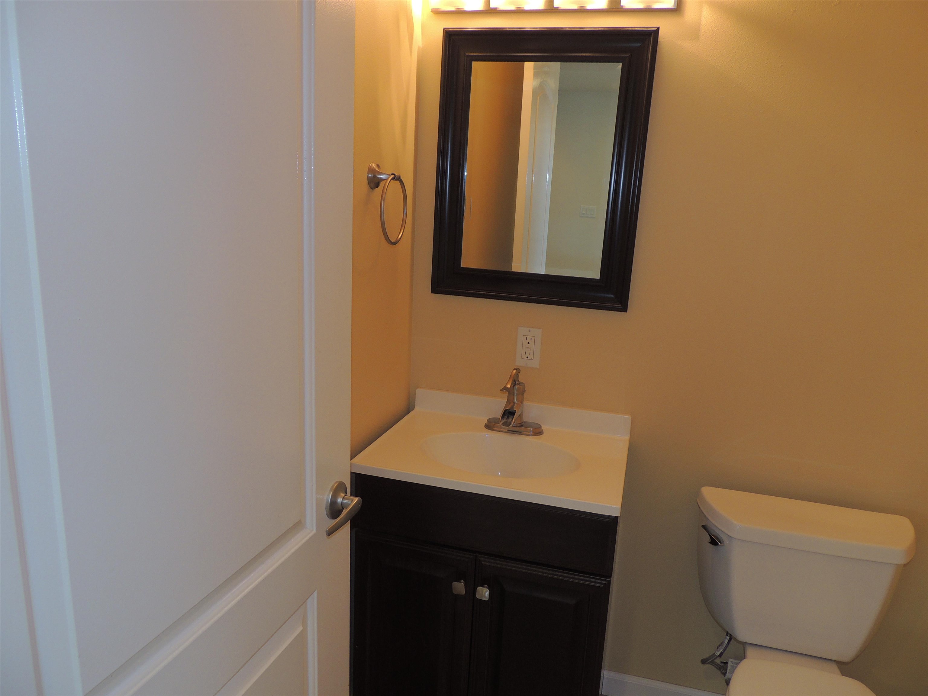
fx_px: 643
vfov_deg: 56.8
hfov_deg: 71.6
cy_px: 348
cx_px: 464
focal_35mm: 24
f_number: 3
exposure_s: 1/30
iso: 140
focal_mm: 4.3
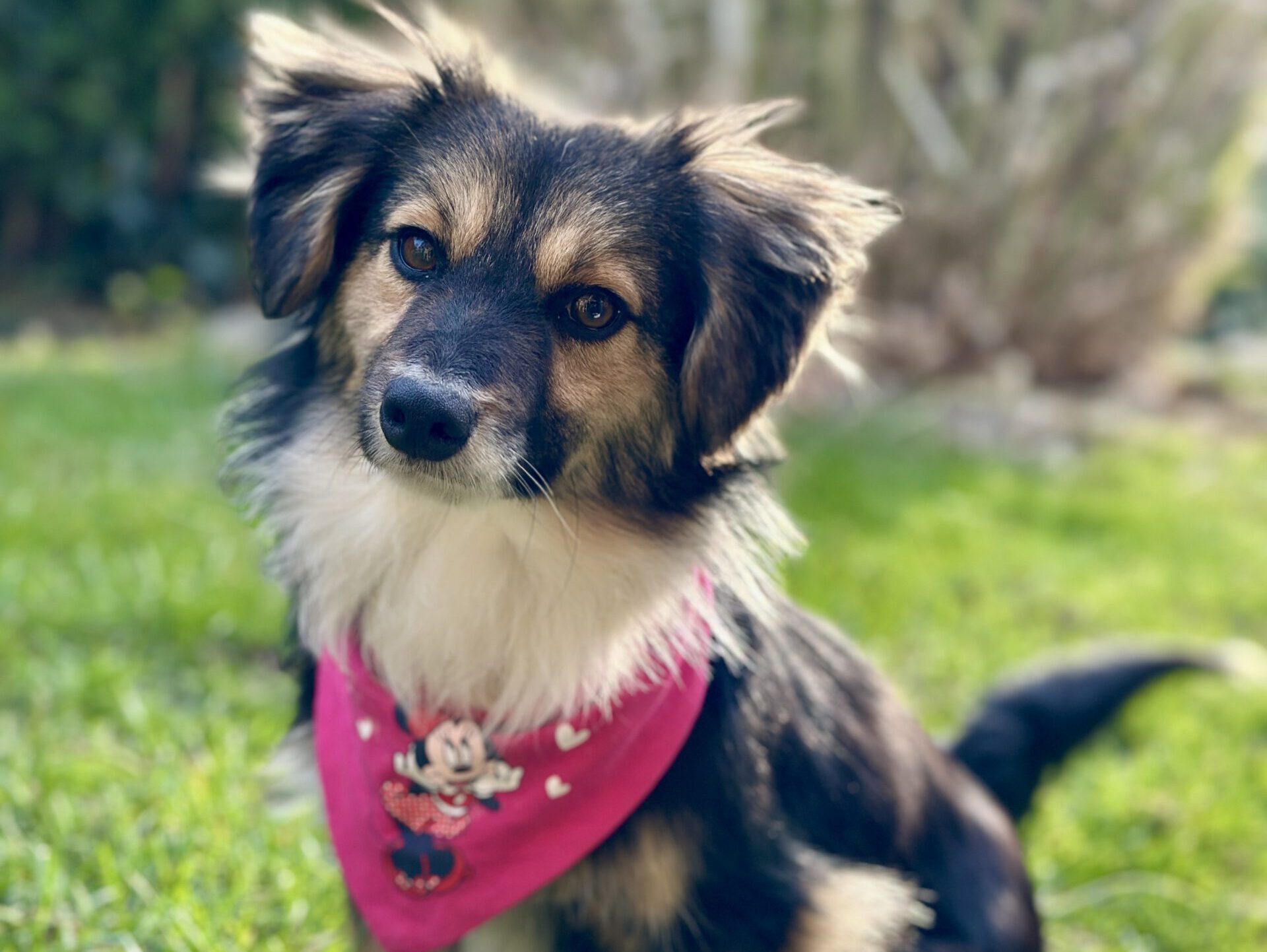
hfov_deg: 39.6
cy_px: 476
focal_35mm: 48
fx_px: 1758
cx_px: 634
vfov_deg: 30.3
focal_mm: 6.86
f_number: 1.78
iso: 80
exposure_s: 1/402
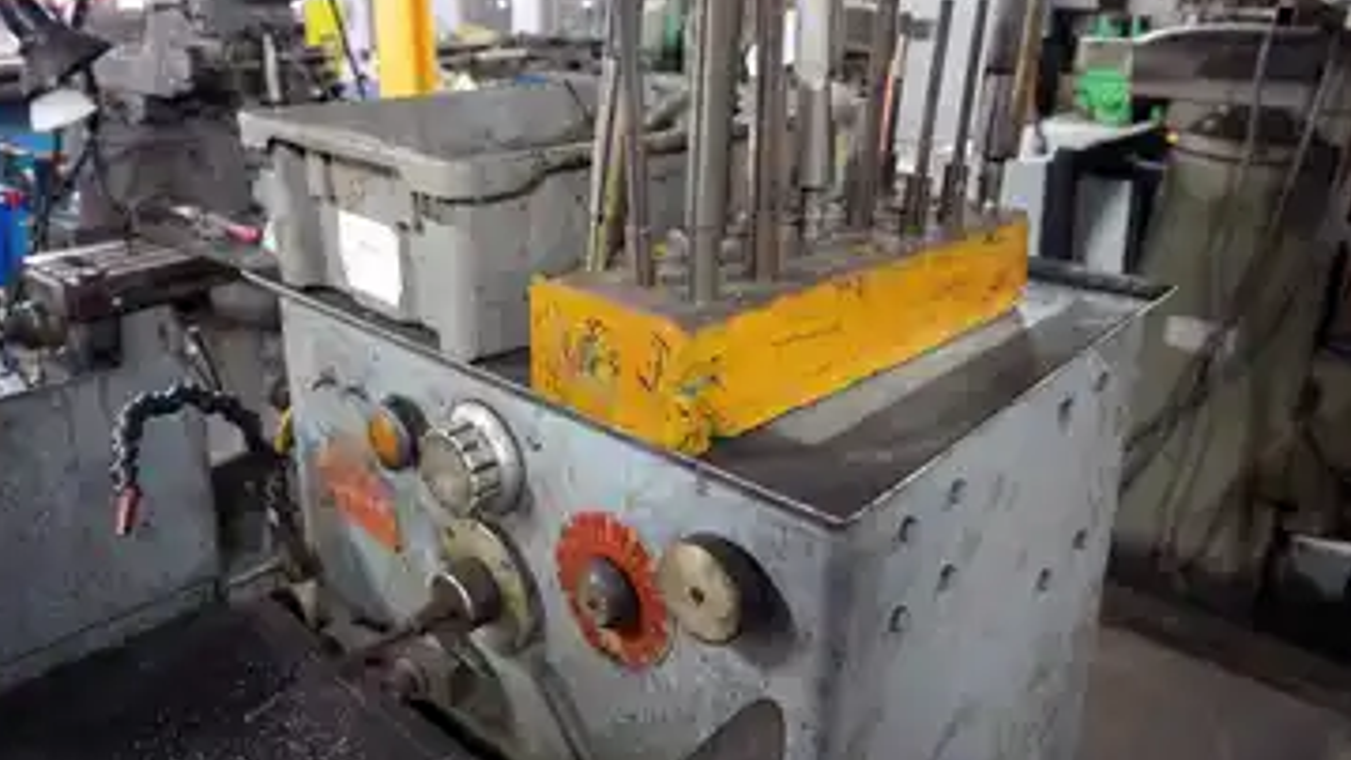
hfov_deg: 67.9
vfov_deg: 41.2
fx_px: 1003
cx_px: 666
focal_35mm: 28
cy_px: 277
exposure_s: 1/60
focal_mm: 16
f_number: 3.5
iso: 4500
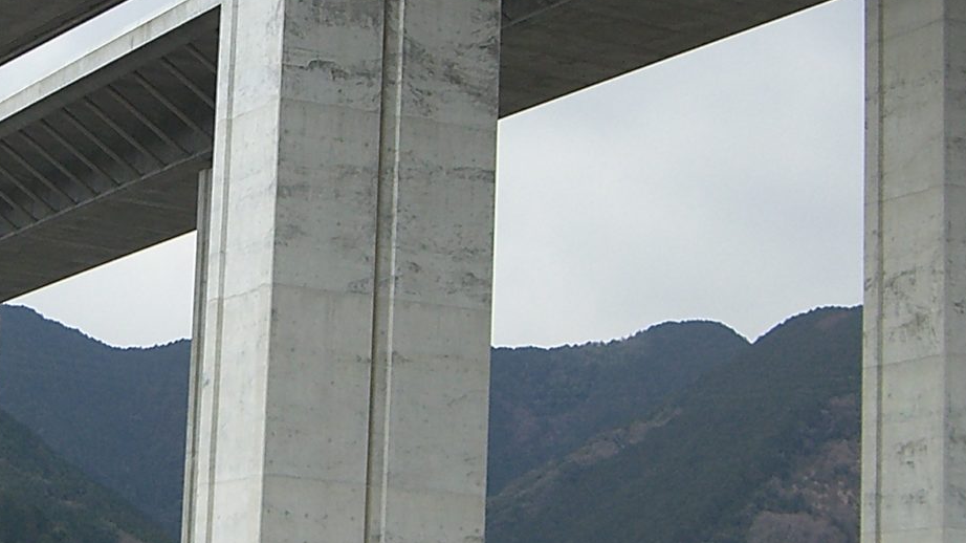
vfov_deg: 10.5
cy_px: 153
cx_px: 144
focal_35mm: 115
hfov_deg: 18.4
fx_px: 2945
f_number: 2.8
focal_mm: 7.9
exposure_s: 1/125
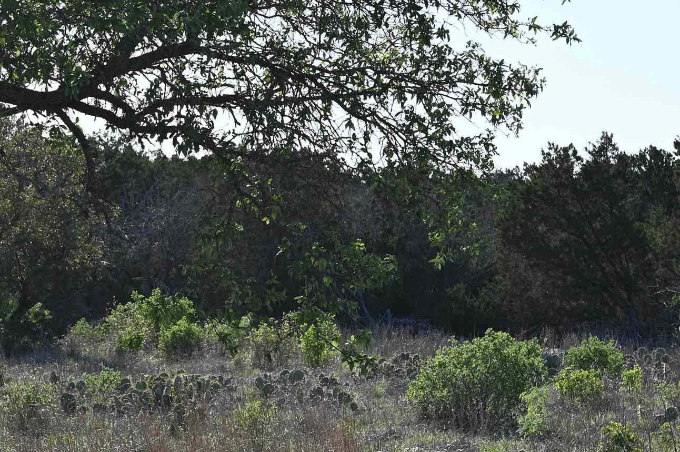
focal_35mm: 107
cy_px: 125
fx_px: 2019
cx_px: 169
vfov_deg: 12.7
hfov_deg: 19.0
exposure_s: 1/320
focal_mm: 45
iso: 100
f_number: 6.3
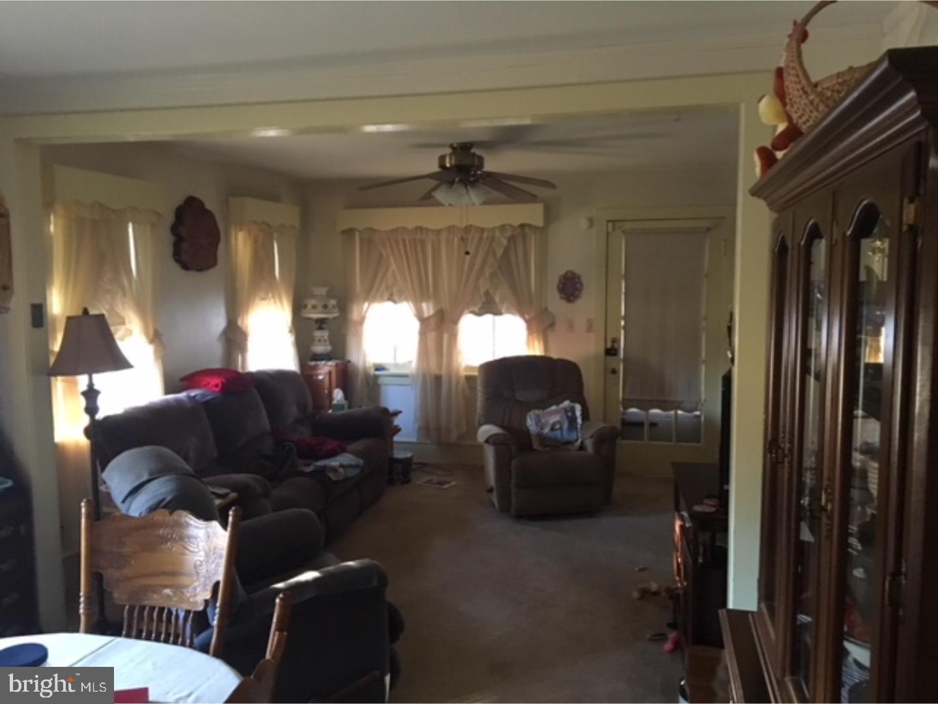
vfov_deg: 48.2
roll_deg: -1.8
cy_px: 352
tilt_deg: -4.1
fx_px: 786
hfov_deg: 61.7
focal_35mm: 29
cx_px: 469
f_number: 2.2
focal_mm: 4.15
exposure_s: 1/15
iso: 250
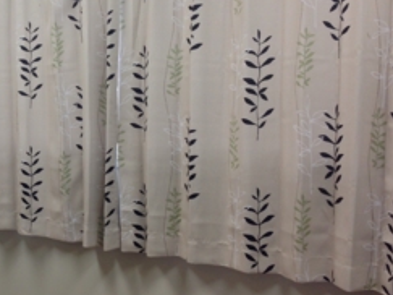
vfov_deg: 21.6
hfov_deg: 27.0
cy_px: 140
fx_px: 772
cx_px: 2
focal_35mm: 68
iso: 50
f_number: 2.4
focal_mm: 4.12
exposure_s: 1/24
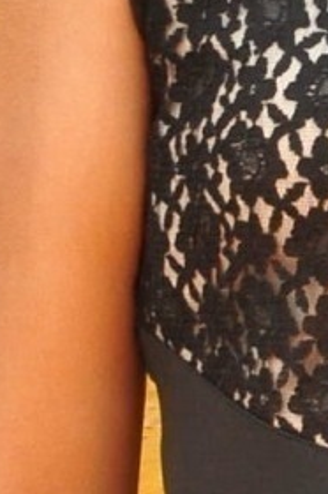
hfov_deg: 2.3
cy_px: 426
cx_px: 672
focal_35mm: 601
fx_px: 8233
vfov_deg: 3.4
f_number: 11
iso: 1000
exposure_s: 1/125
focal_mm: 62
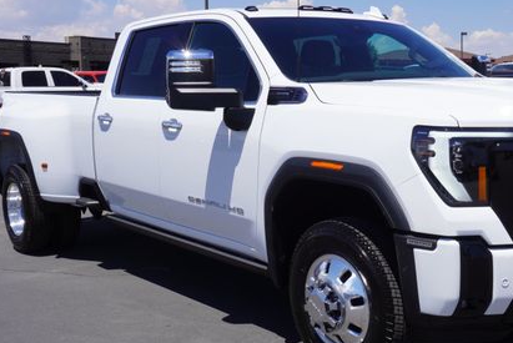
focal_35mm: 54
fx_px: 767
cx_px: 333
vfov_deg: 25.2
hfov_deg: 36.7
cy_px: 203
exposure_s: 1/250
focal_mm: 23
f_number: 10
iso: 100
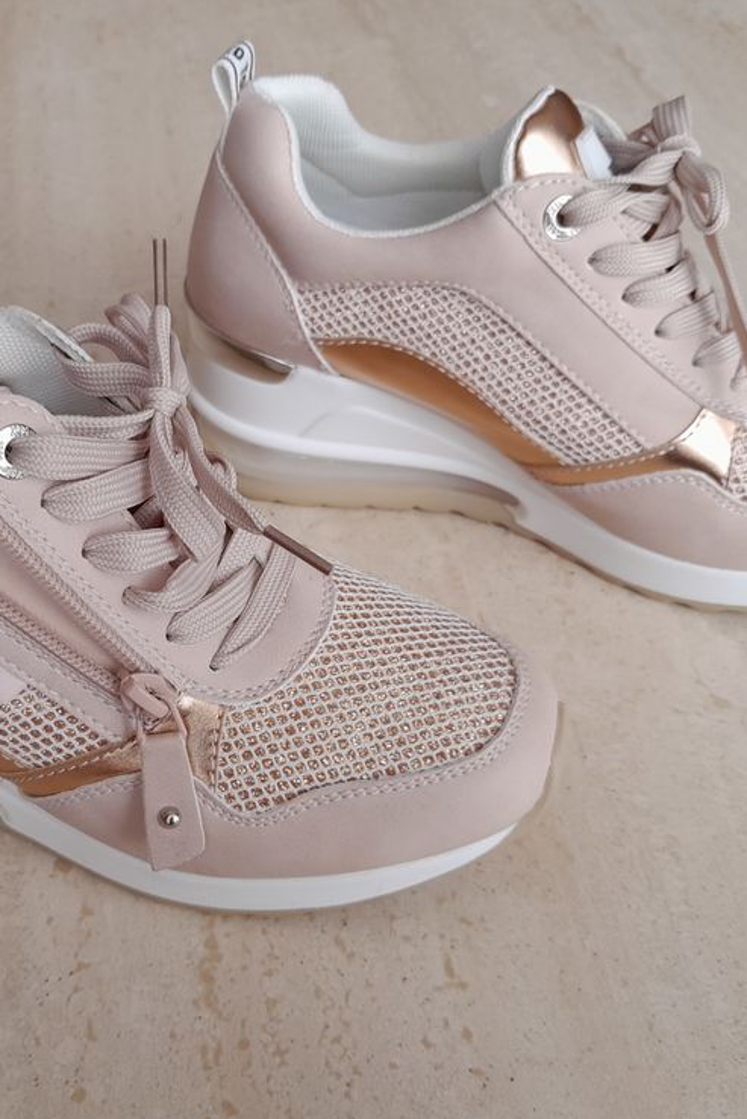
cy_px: 554
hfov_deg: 34.9
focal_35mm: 38
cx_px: 273
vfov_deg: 50.7
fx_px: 1182
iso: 40
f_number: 1.8
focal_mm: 4
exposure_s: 1/50
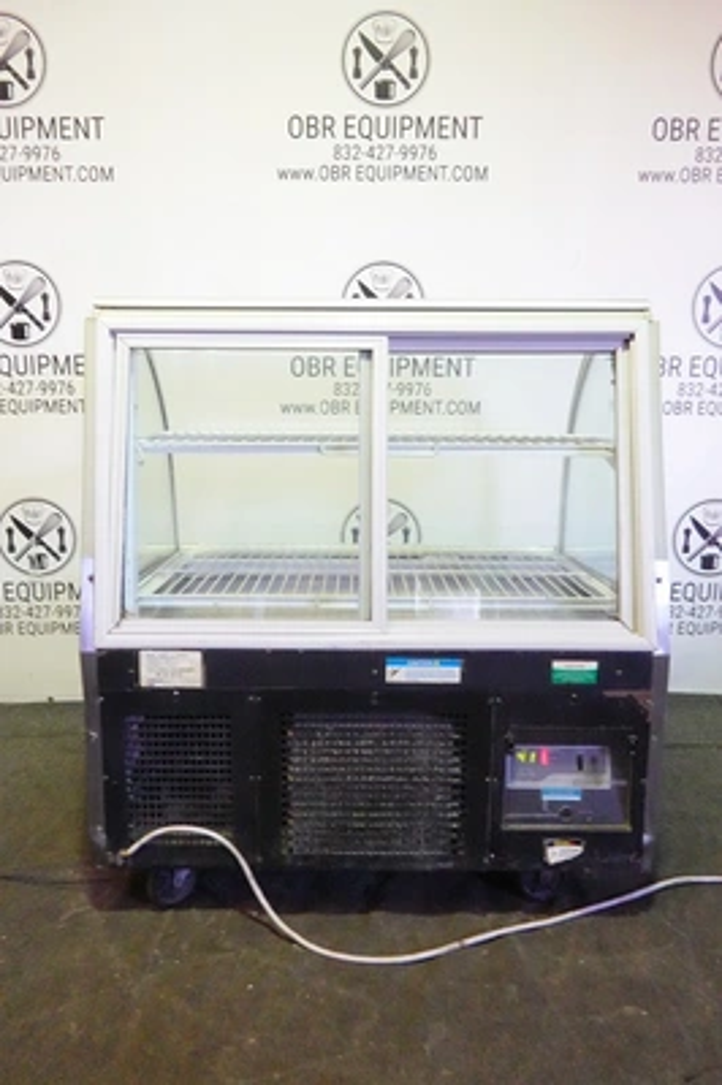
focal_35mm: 29
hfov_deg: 44.9
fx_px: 874
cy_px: 542
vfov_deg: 63.7
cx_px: 361
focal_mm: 10.83
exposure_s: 1/15
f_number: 11
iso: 3200
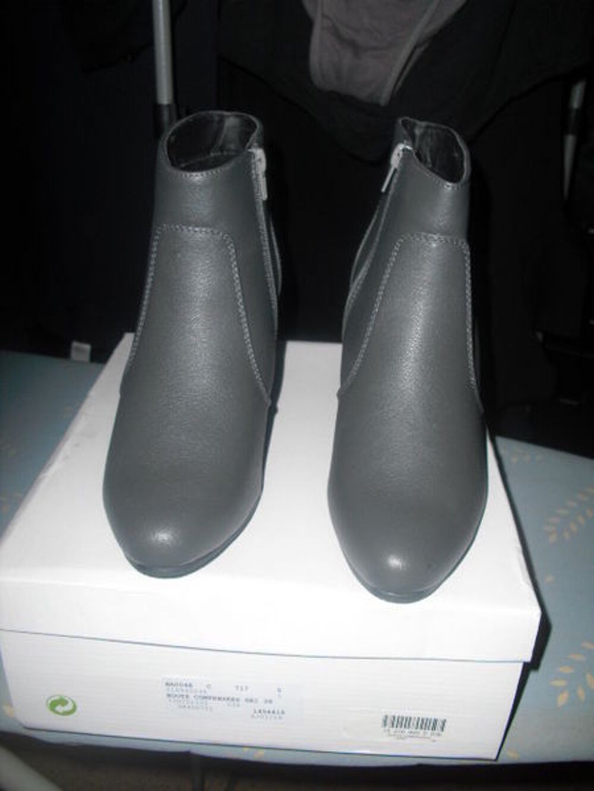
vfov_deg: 51.4
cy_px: 396
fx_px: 824
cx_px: 297
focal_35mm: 36
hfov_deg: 39.7
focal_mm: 6.3
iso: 100
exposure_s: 1/60
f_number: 3.1
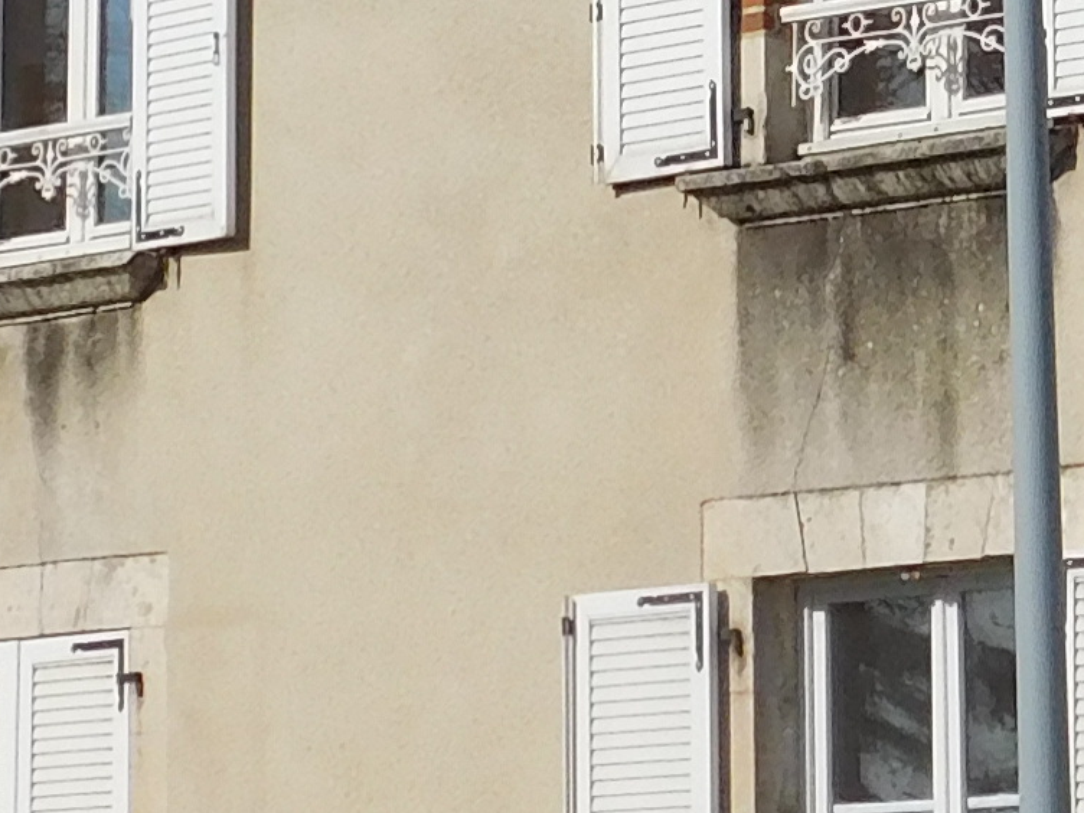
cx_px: 973
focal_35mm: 245
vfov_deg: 6.0
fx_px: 7672
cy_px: -369
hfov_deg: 8.1
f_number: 7.2
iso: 125
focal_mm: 7.1
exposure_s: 1/640
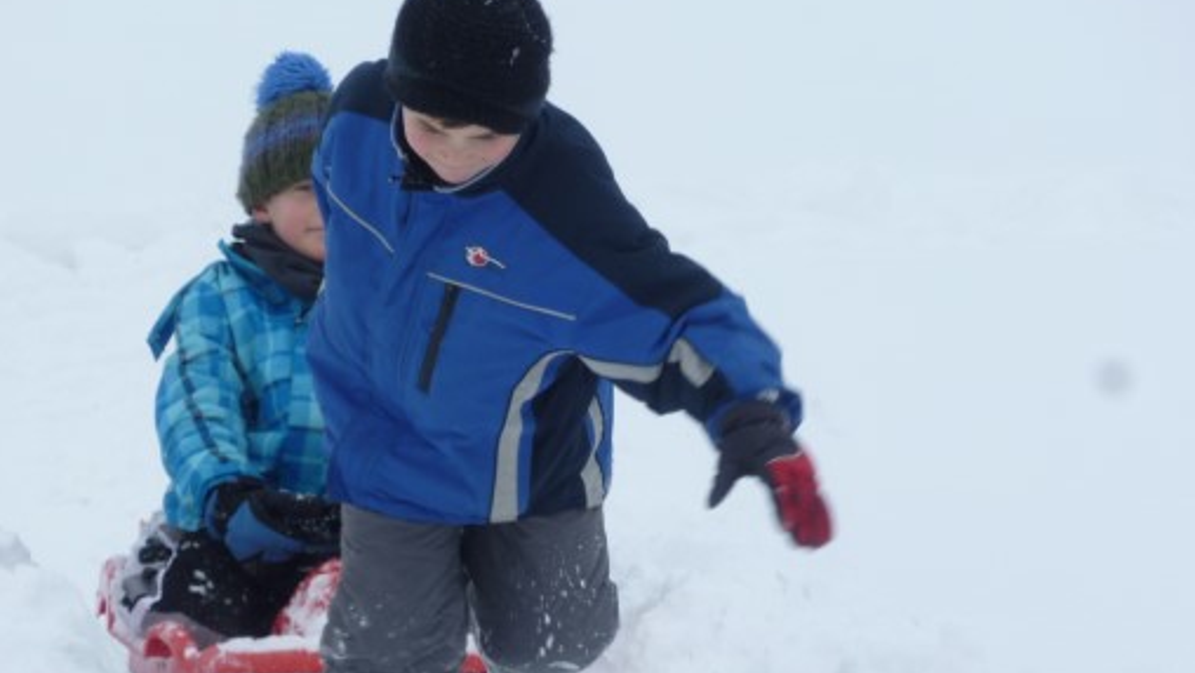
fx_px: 8938
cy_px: 419
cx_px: 595
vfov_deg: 4.3
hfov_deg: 7.6
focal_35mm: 282
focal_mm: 36
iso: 80
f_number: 5.9
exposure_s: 1/160
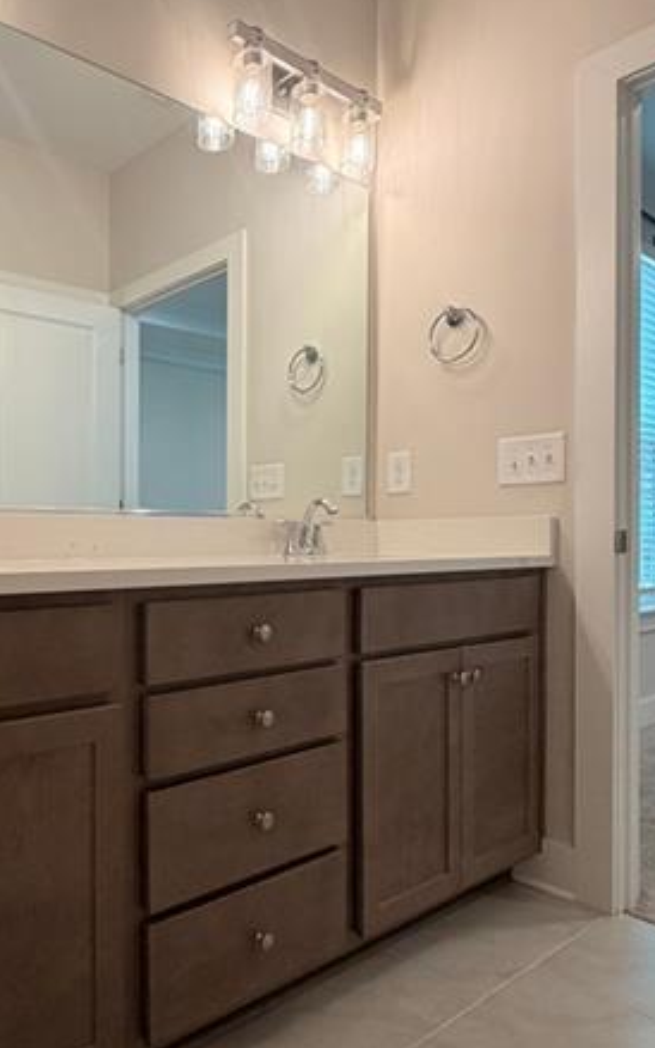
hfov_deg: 45.7
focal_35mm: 26
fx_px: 742
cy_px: 557
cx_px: 151
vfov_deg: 70.3
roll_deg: -0.1
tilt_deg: -0.8
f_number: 2.2
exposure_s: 1/120
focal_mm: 2.22
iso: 200
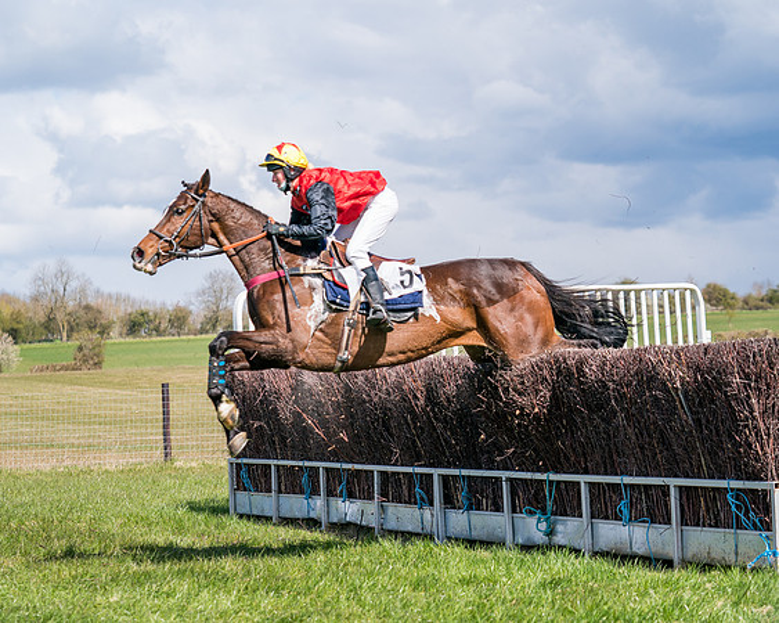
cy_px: 313
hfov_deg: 18.4
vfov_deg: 14.7
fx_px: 2409
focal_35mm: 105
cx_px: 362
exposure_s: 1/1600
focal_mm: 86
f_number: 4
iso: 200
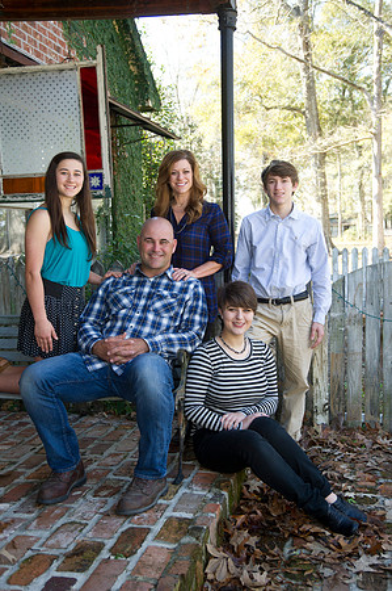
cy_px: 296
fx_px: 688
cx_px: 196
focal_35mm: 42
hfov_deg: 31.8
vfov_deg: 46.4
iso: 400
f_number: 6.3
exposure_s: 1/125
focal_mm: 42
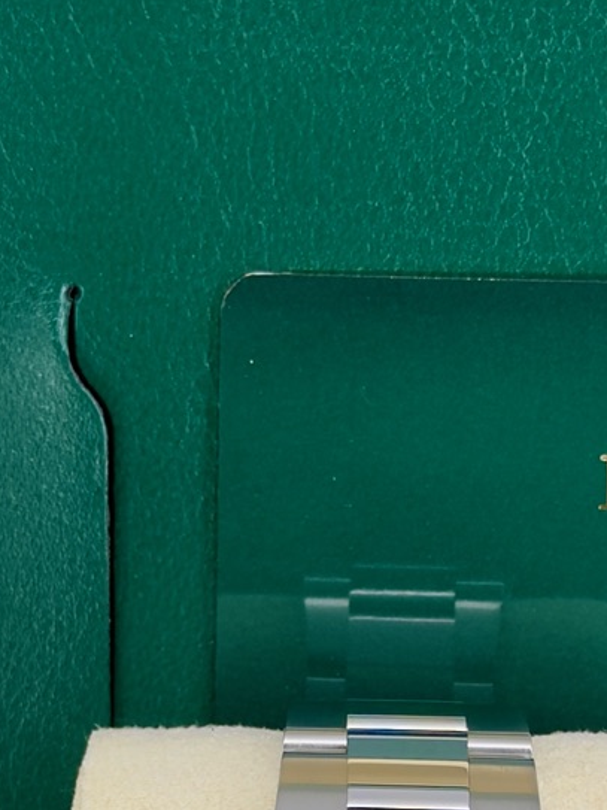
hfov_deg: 8.2
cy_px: 703
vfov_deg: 10.9
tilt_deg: -29.7
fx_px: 4234
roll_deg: -1.2
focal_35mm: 181
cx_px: 395
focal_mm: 6.76
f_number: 1.78
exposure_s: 1/116
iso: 50
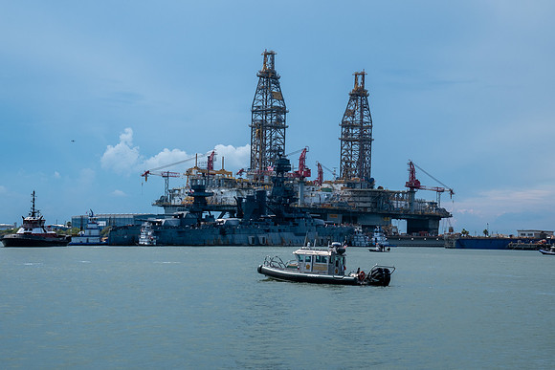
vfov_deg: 18.7
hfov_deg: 27.7
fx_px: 1125
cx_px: 278
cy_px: 185
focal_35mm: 73
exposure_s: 1/320
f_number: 11
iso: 160
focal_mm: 46.6
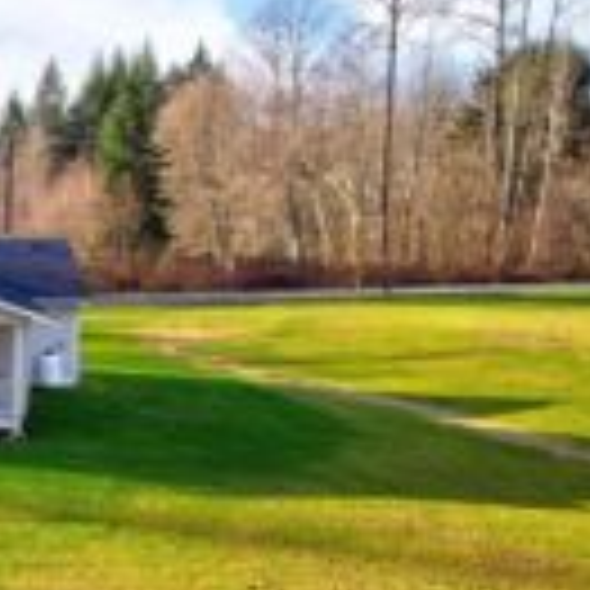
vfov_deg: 29.6
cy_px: 439
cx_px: -257
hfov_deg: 24.5
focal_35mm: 57
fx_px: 1099
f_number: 2.8
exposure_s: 1/1250
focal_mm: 8.4
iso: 100
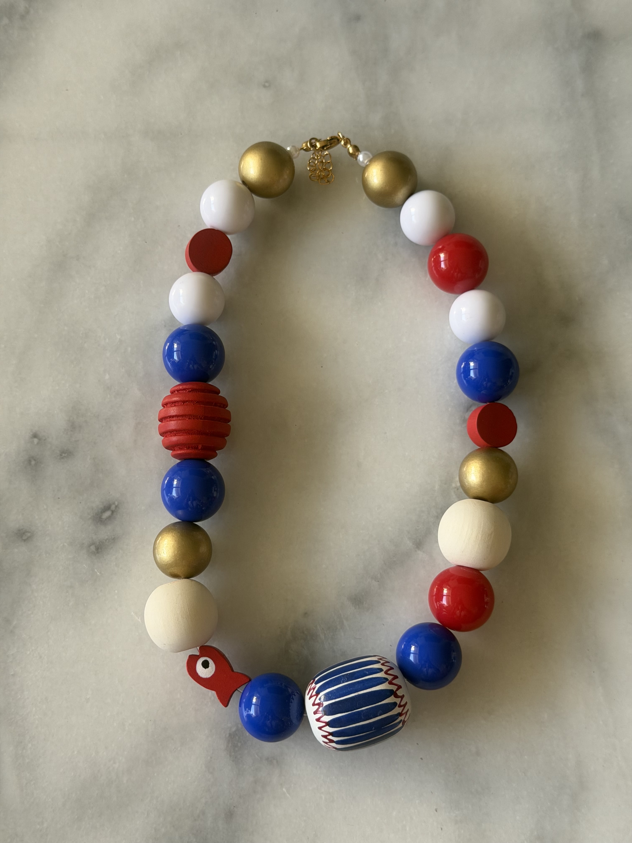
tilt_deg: -78.0
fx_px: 1168
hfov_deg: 30.3
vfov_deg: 39.7
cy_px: 422
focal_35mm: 48
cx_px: 316
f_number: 1.78
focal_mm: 6.76
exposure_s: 1/72
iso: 100
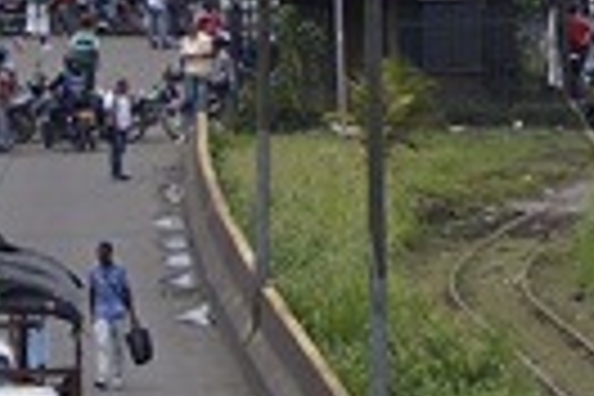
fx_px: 11219
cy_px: 238
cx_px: 396
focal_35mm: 680
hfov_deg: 3.0
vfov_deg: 2.0
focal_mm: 100
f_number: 4
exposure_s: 1/1250
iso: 100
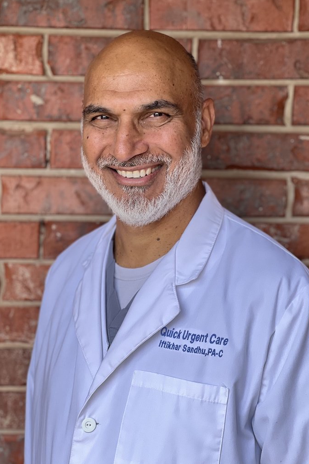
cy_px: 234
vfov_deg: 25.1
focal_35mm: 81
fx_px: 1042
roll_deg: -0.4
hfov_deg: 16.9
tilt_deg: -9.1
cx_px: 173
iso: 50
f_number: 2.8
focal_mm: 9
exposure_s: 1/121
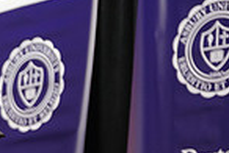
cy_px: 283
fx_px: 2097
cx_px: -199
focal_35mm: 329
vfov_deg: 4.2
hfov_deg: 6.1
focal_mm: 55
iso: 1250
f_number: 4
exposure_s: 1/100
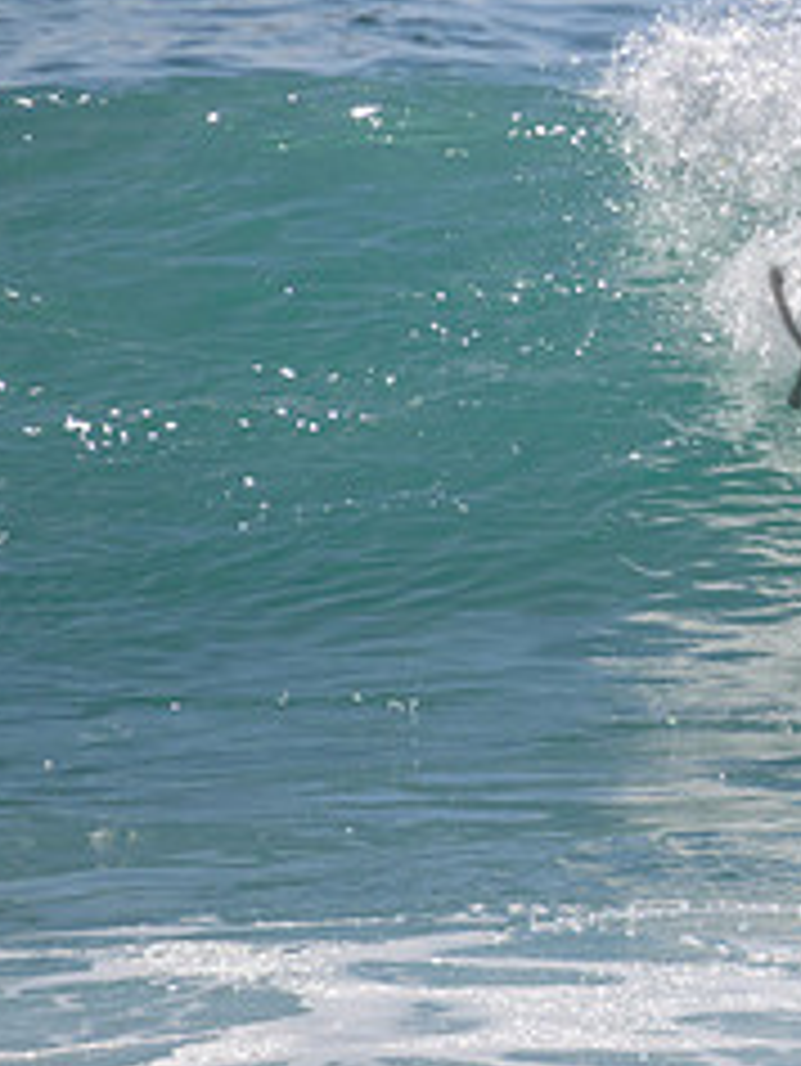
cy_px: 299
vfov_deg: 1.1
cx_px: 1233
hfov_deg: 0.8
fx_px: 57920
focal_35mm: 1879
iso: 800
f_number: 11
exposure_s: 1/2000
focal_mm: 800
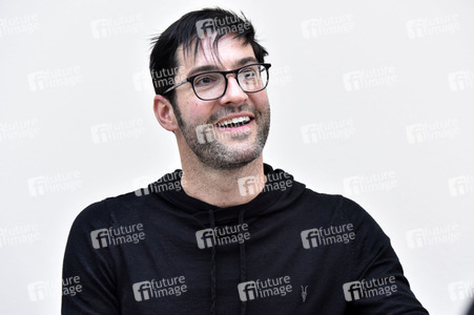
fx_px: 2039
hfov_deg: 13.3
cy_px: 158
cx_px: 237
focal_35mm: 155
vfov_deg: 8.8
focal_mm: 155
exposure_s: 1/160
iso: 3200
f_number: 5
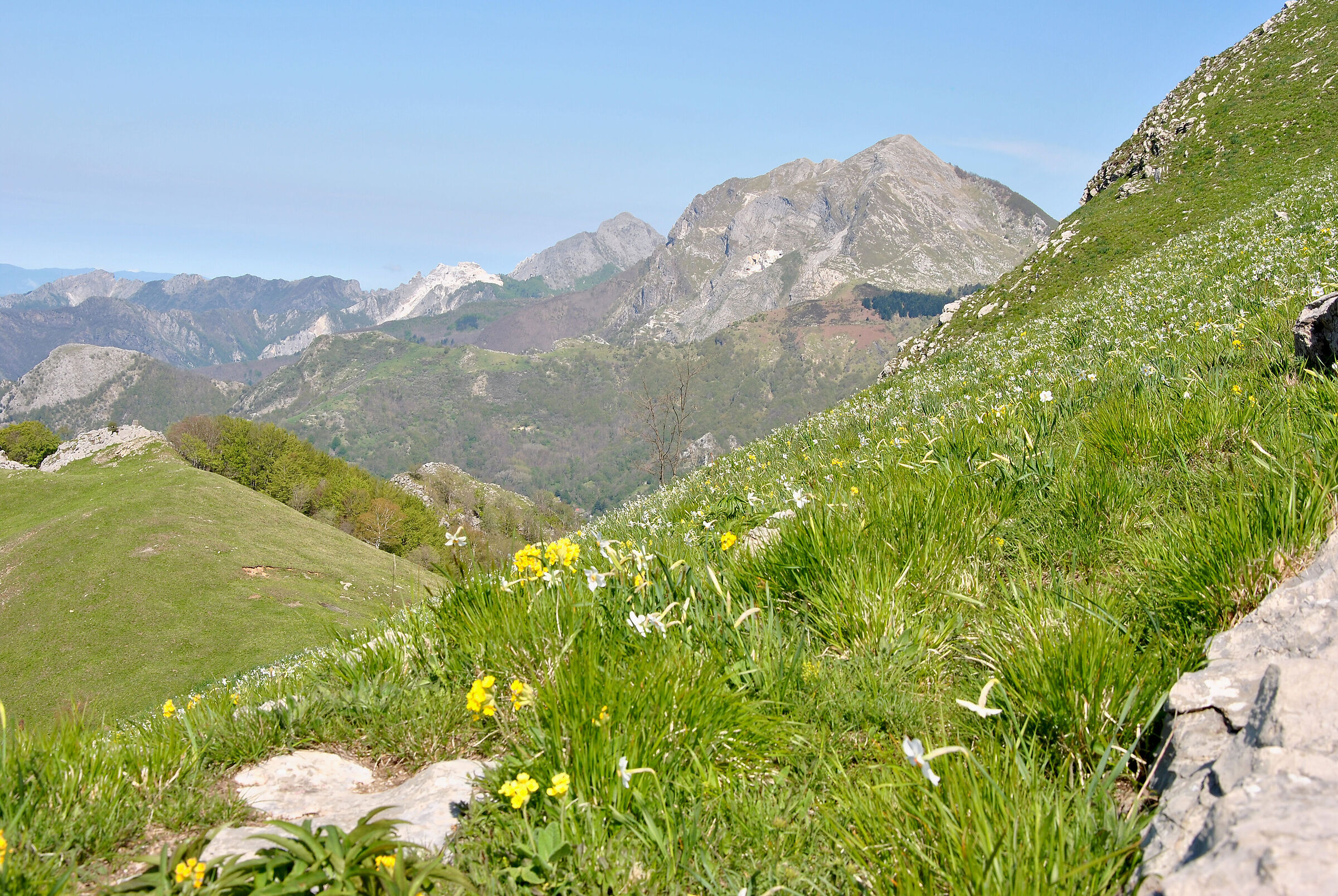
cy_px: 448
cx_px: 669
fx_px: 2121
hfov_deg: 35.0
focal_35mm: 57
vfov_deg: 23.8
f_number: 11
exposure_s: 1/125
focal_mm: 38
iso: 100
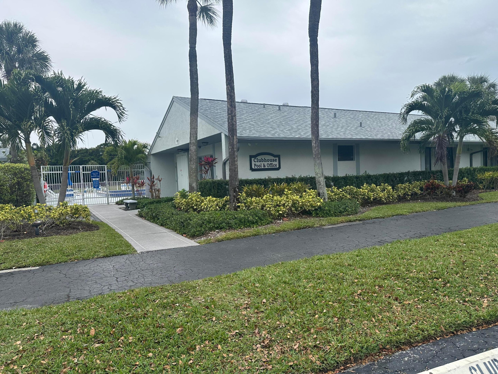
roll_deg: +2.8
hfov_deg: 71.6
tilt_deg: -1.2
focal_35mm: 24
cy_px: 187
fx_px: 345
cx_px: 249
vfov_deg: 56.8
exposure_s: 1/1664
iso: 80
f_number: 1.78
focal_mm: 6.86
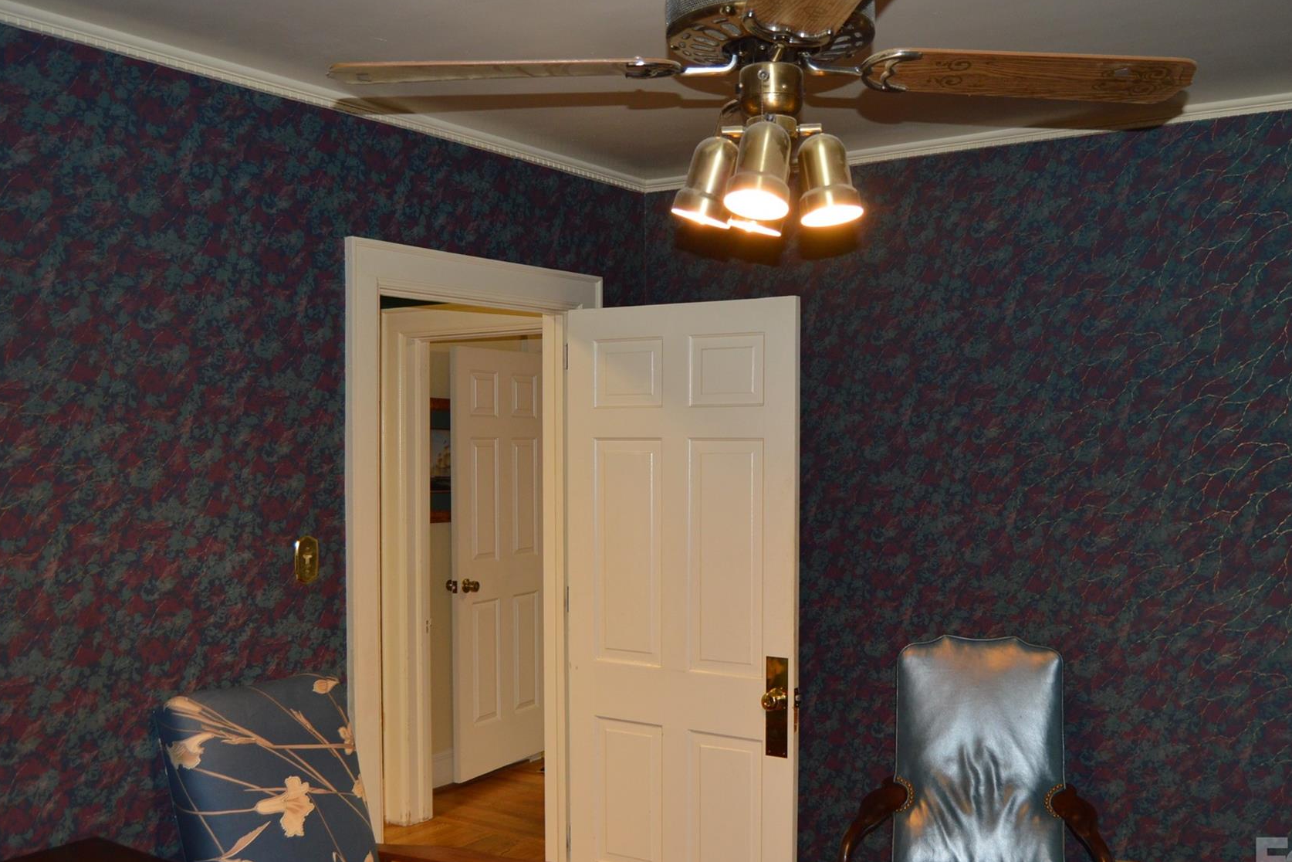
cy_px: 457
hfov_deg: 57.1
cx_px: 720
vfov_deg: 40.0
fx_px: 1184
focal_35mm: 33
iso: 400
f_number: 4
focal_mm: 18
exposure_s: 1/60
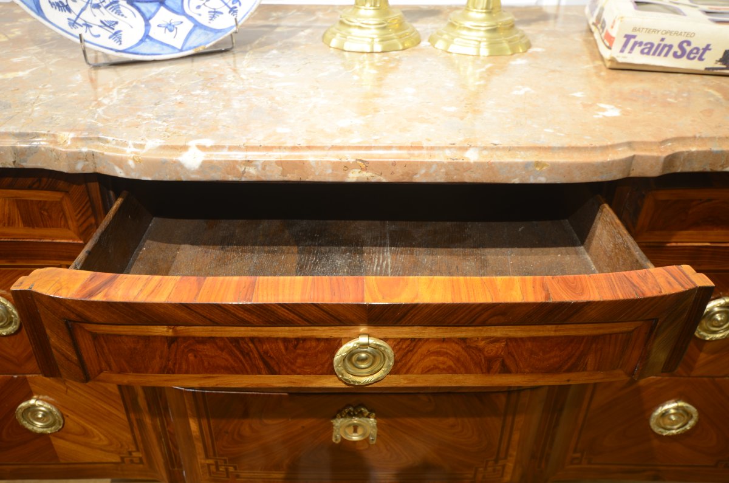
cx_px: 364
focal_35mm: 30
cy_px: 242
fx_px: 606
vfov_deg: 43.4
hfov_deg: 62.0
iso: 100
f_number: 5.6
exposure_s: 1.6
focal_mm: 20
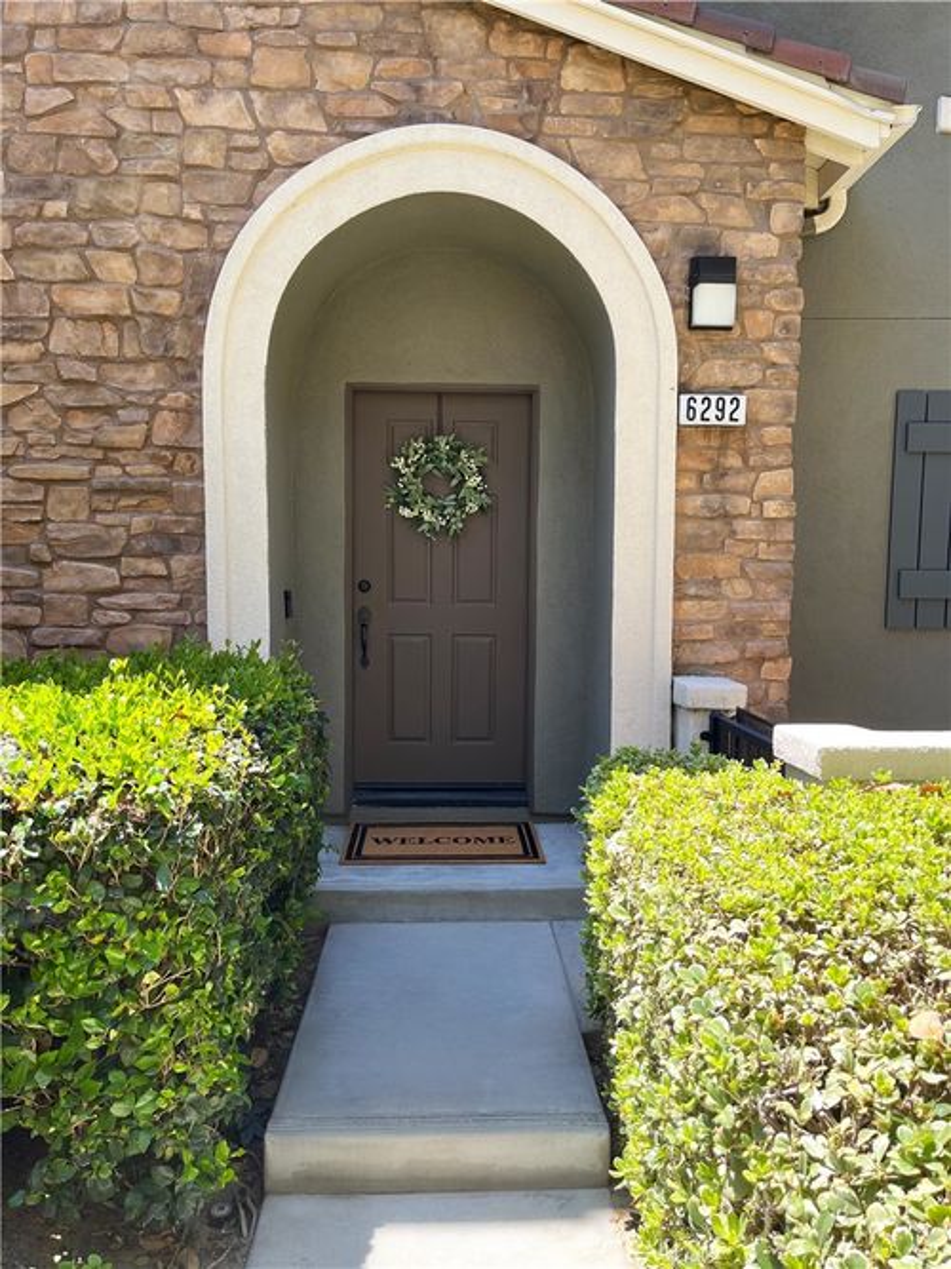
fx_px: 953
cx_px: 476
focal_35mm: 26
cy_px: 634
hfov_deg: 53.0
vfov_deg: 67.3
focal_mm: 5.1
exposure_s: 1/460
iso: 50
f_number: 1.6
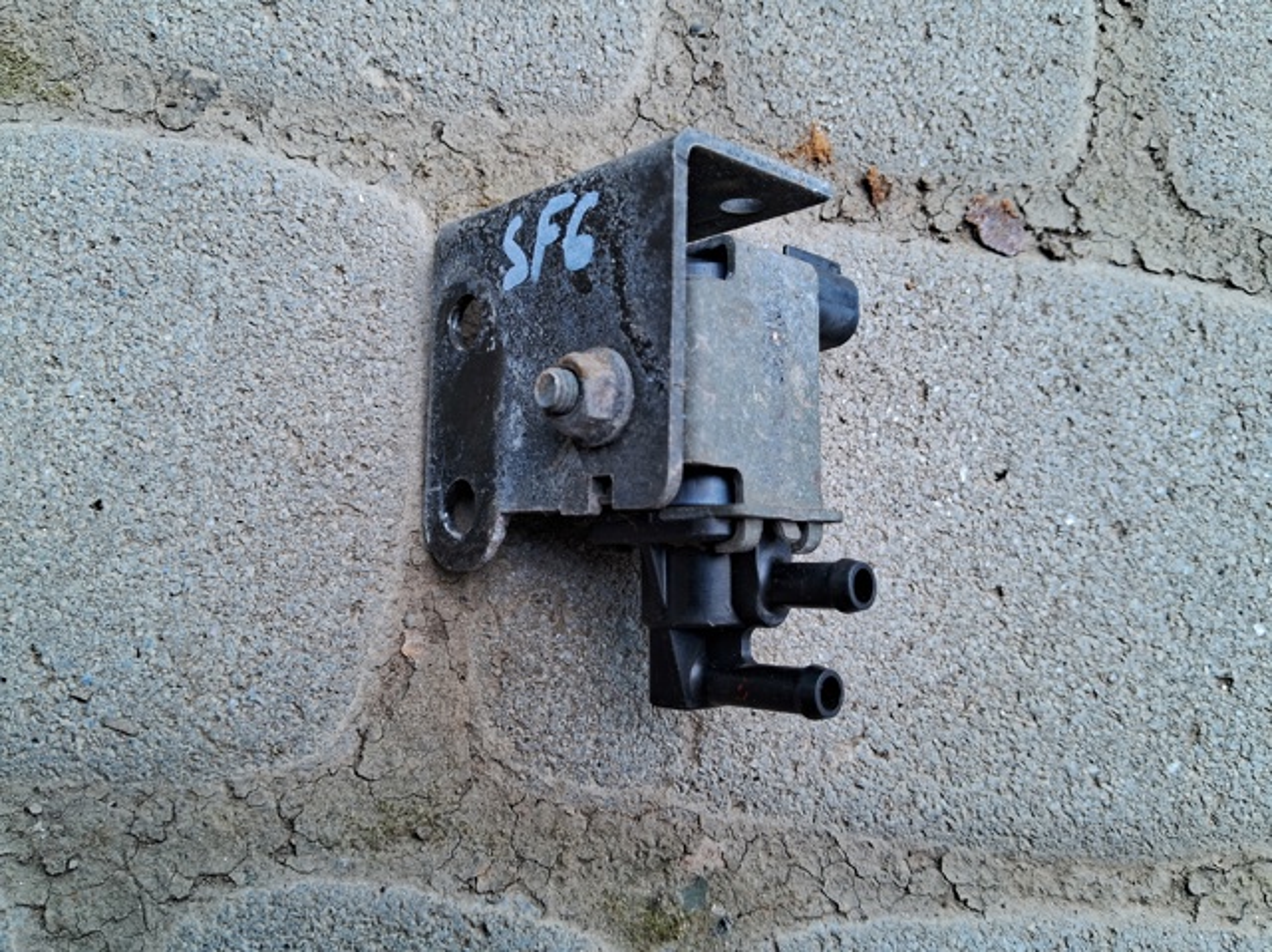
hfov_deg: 67.3
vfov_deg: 53.0
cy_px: 476
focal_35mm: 26
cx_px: 636
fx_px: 955
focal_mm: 3.98
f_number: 1.8
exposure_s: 1/50
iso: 25
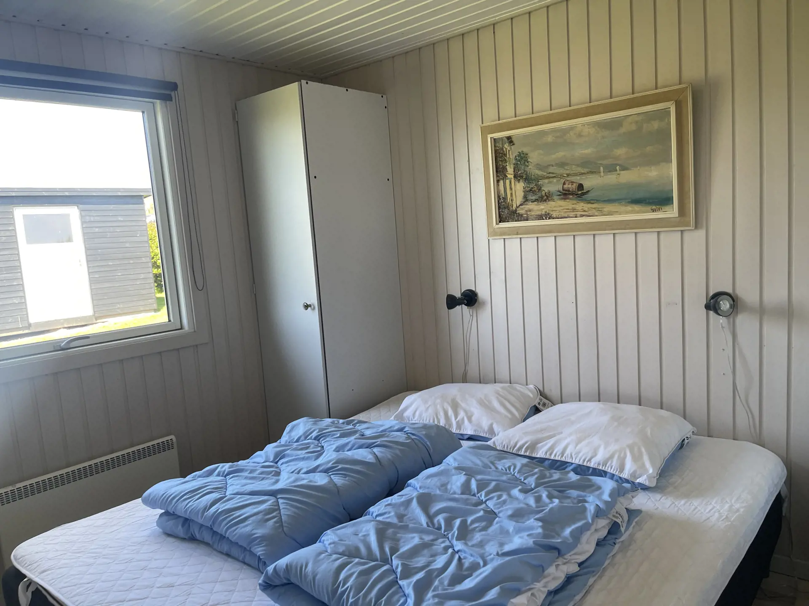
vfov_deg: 53.1
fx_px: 608
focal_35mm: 26
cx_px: 404
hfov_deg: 67.3
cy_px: 303
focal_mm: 5.1
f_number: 1.6
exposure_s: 1/100
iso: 50
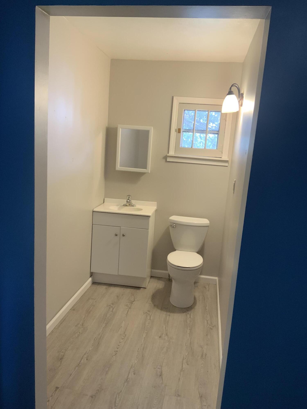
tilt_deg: -10.5
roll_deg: -3.7
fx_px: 343
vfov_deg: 61.7
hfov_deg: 48.2
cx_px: 154
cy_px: 204
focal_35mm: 29
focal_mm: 3
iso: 125
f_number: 1.8
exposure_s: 1/60
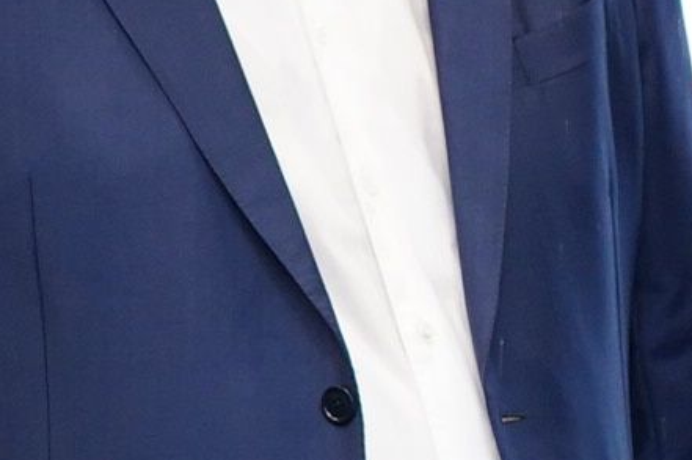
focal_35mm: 266
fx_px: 5107
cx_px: 1105
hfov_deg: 7.6
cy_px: 44
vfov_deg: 5.1
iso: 1250
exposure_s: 1/200
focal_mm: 39
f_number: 5
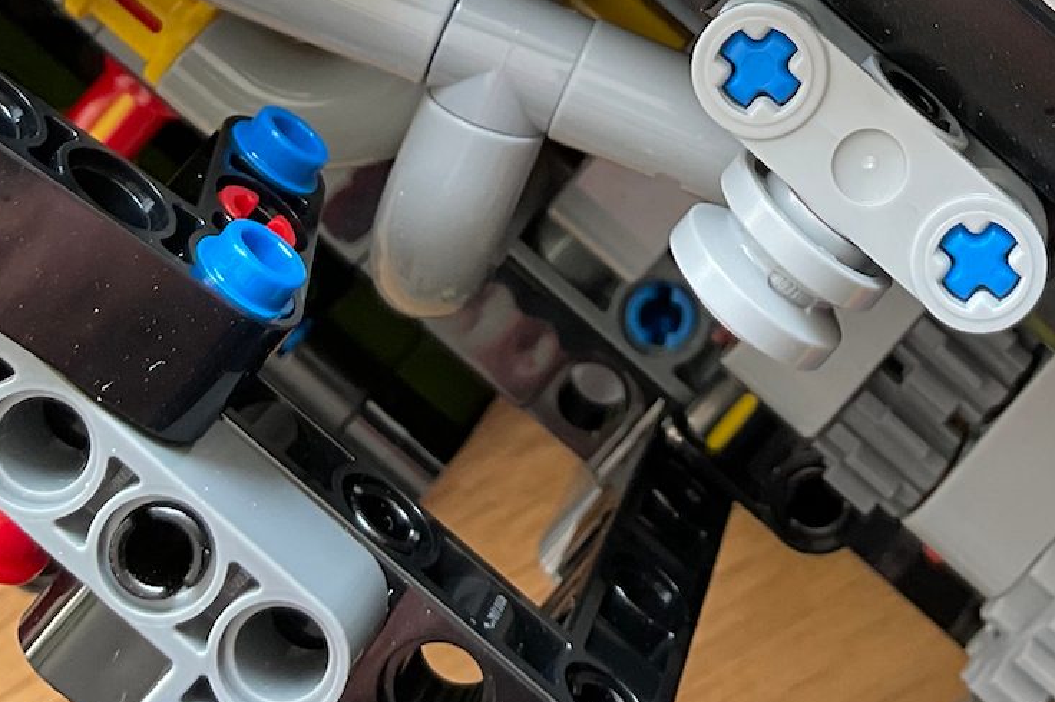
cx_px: 999
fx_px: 2402
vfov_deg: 15.3
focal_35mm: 82
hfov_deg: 23.9
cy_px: -357
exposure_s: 1/60
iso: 40
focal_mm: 3
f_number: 1.8
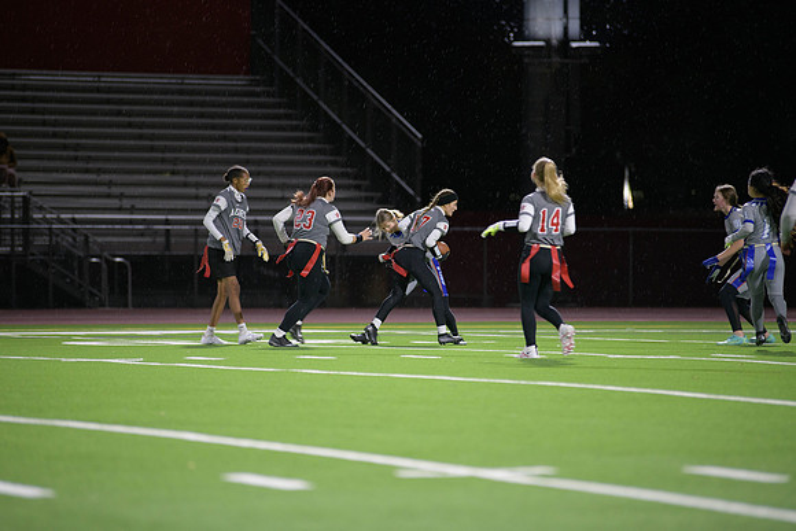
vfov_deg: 6.9
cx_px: 398
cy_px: 266
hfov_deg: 10.3
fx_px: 4423
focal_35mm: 200
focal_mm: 200
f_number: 2.8
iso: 1600
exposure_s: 1/200
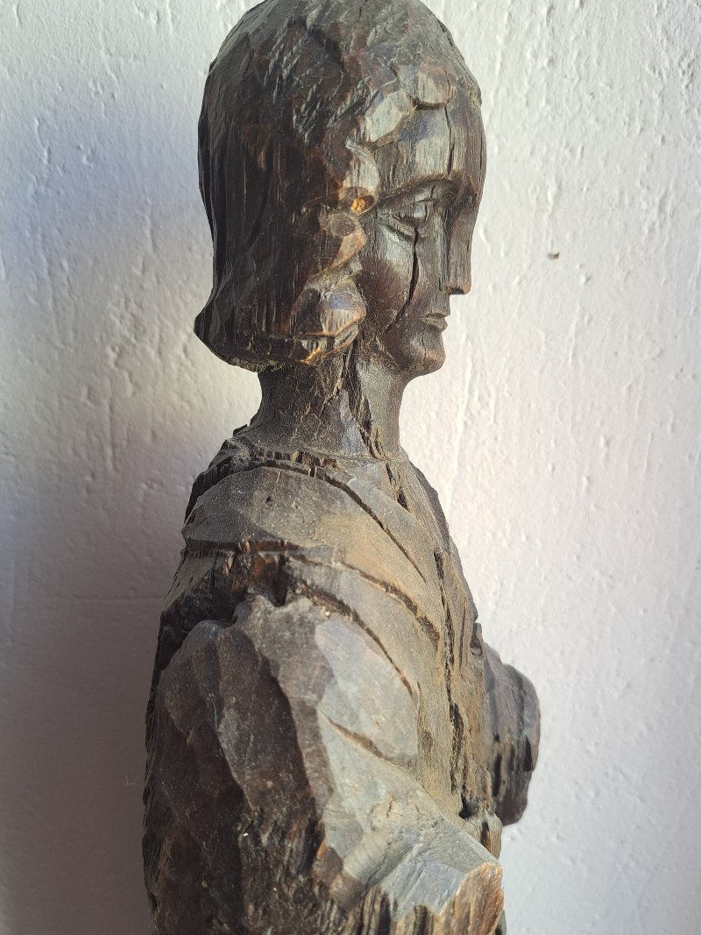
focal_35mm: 27
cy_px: 477
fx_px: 729
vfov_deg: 65.3
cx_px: 385
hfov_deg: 51.3
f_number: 1.8
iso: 50
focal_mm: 5.23
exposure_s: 1/50
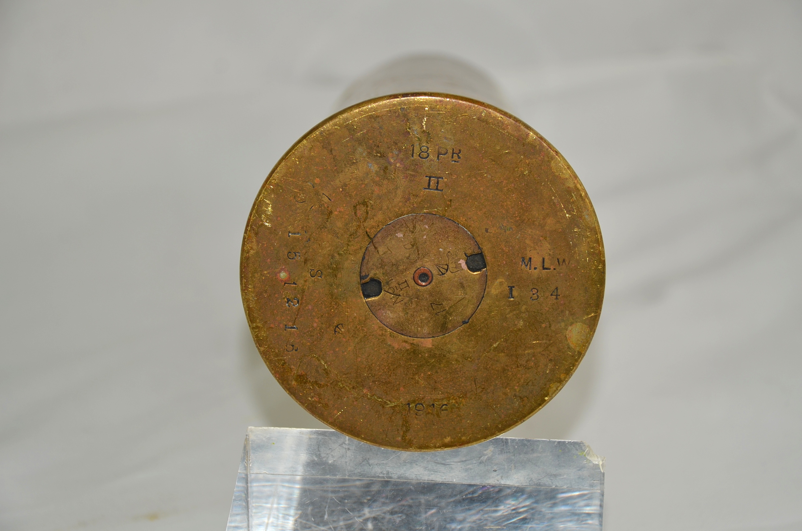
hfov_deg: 22.0
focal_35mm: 93
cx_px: 401
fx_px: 2068
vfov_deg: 14.6
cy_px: 266
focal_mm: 62
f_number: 5
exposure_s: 1/250
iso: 110
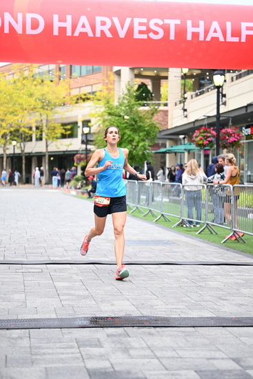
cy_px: 190
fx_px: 737
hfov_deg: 19.5
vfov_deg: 28.8
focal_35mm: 70
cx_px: 126
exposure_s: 1/1600
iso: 1250
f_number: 2.8
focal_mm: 70
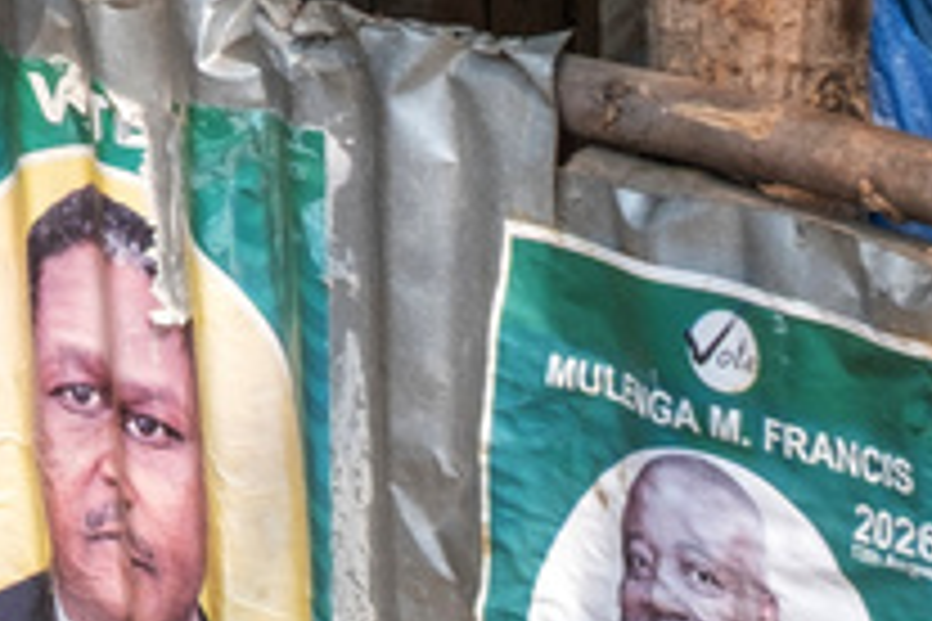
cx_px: 18
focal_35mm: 158
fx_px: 4090
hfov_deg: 12.8
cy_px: -212
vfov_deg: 8.5
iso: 200
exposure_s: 1/320
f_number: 5.6
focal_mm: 21.2
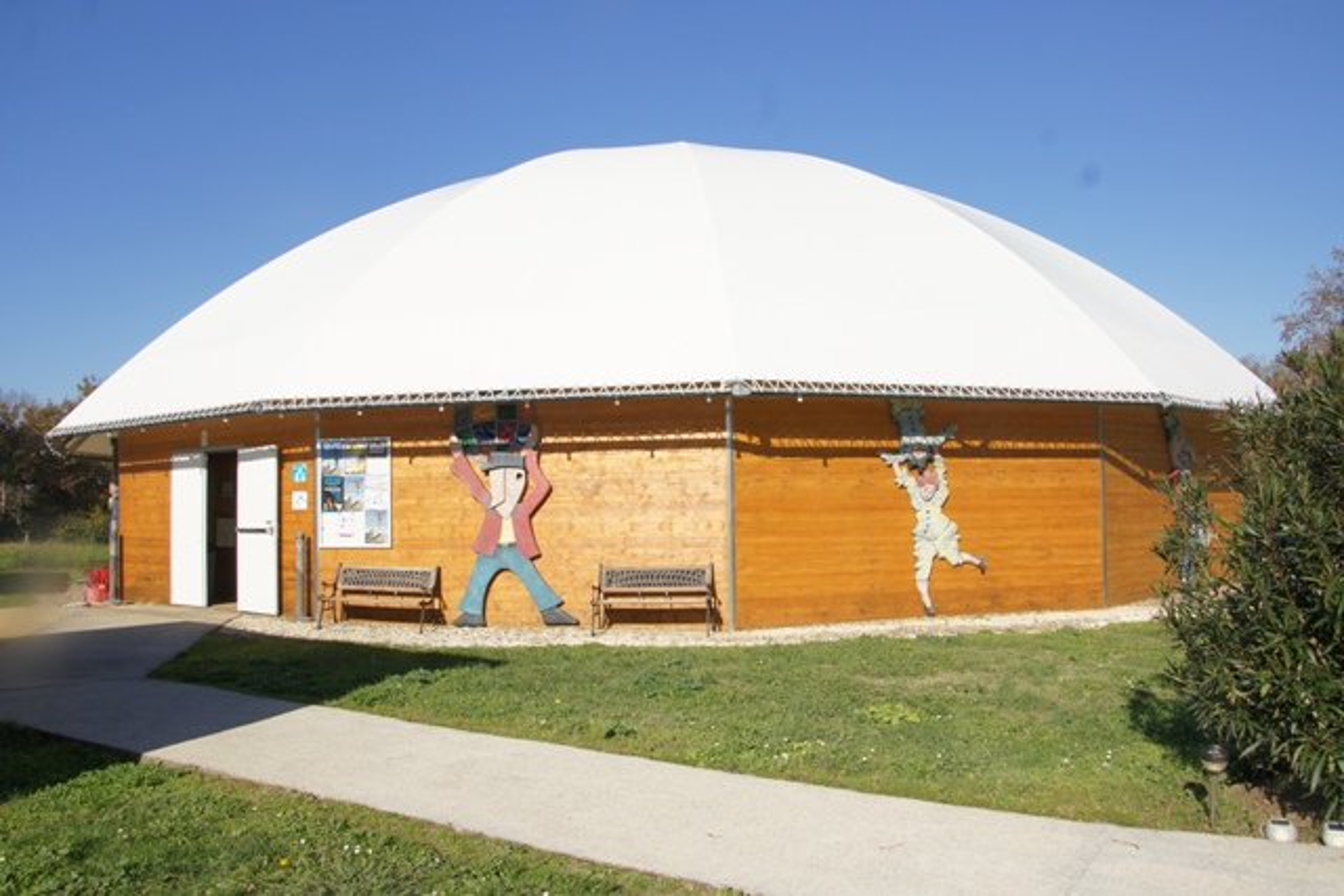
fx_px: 1008
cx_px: 672
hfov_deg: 67.4
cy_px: 448
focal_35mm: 27
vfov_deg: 48.0
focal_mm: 18
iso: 200
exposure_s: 1/160
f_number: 10
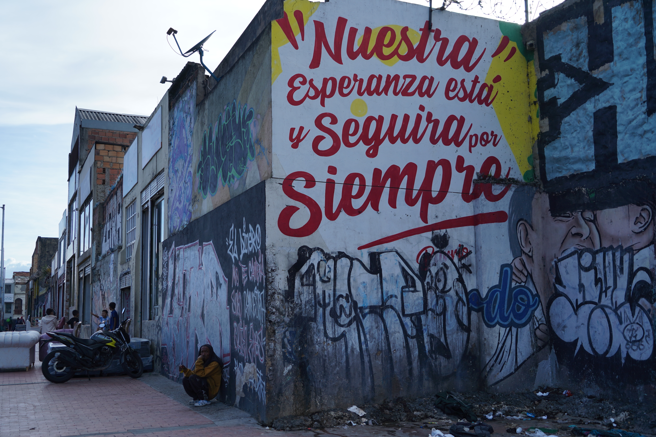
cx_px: 328
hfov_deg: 50.7
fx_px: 692
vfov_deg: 35.1
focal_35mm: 38
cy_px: 218
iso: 100
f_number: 4
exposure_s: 1/500
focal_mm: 38
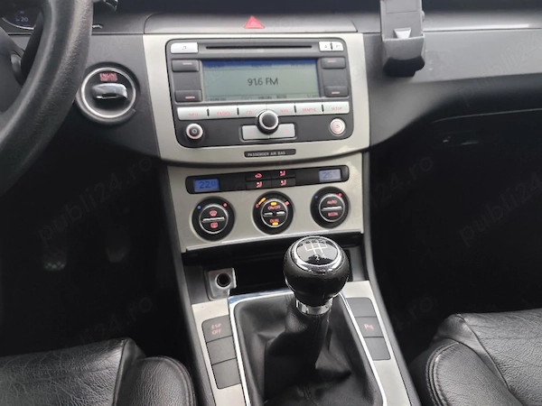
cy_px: 203
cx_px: 271
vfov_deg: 58.9
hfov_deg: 73.9
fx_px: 360
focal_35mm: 23
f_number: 1.65
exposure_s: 1/33.3
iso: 800
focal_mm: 6.19
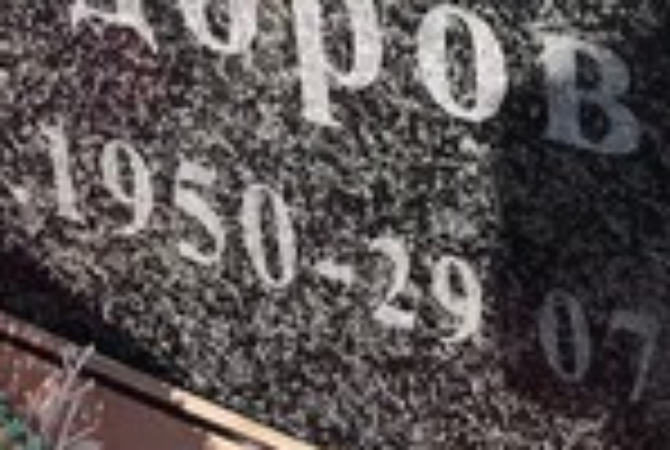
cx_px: 31
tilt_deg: -26.6
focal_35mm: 156
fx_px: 2909
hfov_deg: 13.0
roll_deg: +8.6
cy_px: -274
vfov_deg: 8.6
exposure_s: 1/2336
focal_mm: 3.99
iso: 20
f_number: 1.8
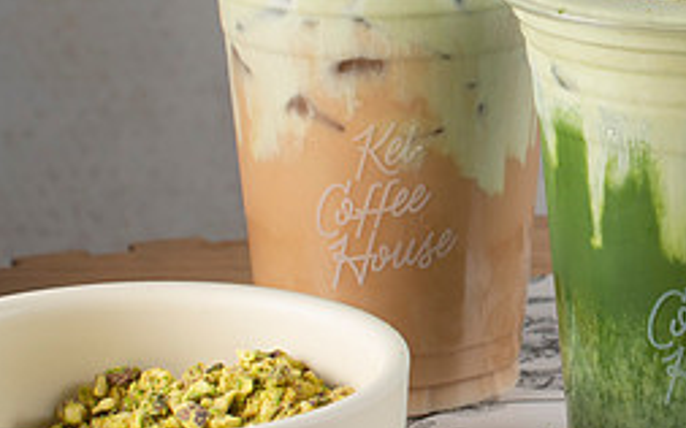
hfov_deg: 11.9
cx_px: 821
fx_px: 3234
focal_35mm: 173
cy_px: 167
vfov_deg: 7.6
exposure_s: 1/160
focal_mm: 50
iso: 64
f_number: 8
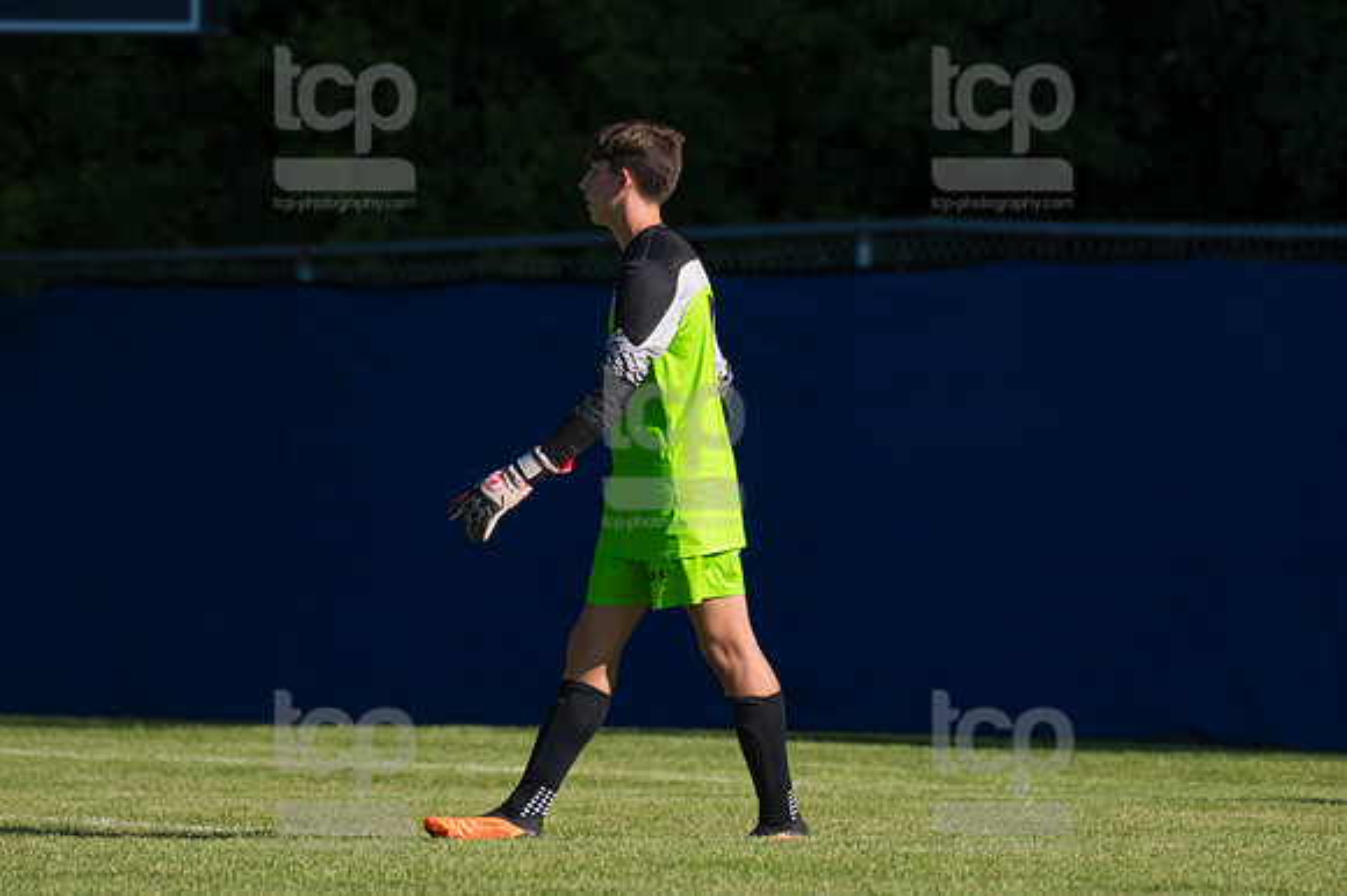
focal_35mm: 570
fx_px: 21315
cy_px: 448
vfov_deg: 2.4
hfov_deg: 3.6
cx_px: 674
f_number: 5.6
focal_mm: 380
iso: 320
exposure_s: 1/2000
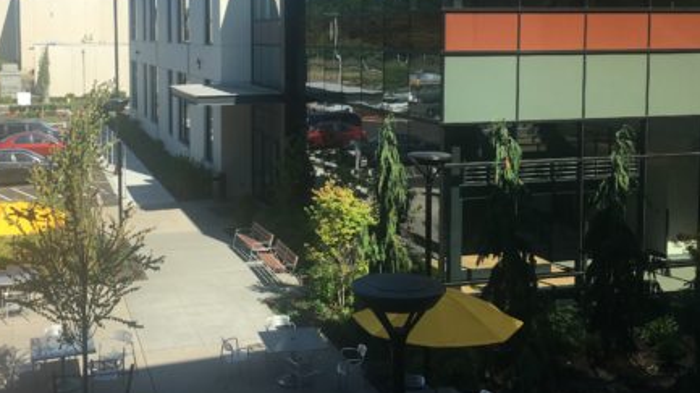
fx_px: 853
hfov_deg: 44.4
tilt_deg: -4.0
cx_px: 283
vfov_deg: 25.6
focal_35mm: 46
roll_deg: +0.0
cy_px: 99
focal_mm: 4.15
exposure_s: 1/777
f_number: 2.2
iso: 25
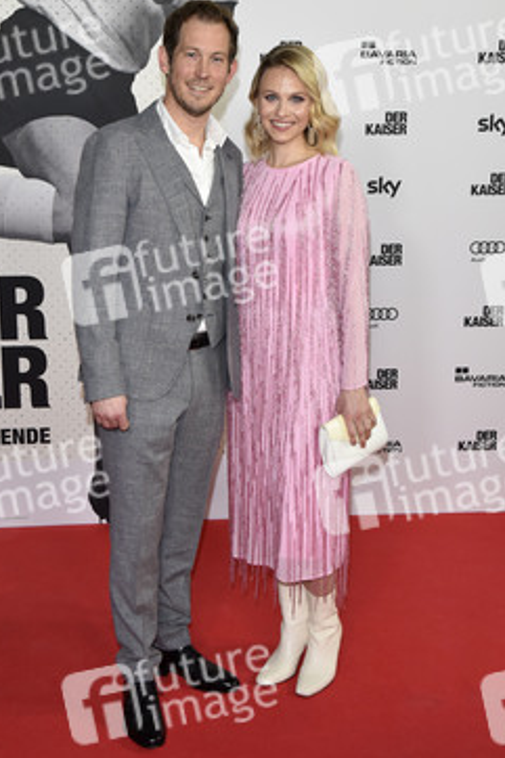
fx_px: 1116
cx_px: 230
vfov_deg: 37.5
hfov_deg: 25.5
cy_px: 381
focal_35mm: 53
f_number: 9
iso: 2000
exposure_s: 1/200
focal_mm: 48
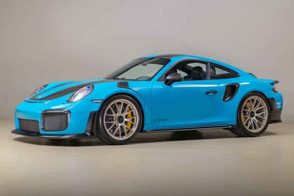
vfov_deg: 19.4
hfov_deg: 28.9
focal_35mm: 70
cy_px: 98
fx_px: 571
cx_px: 147
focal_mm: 70
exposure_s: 1/250
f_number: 13
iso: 800
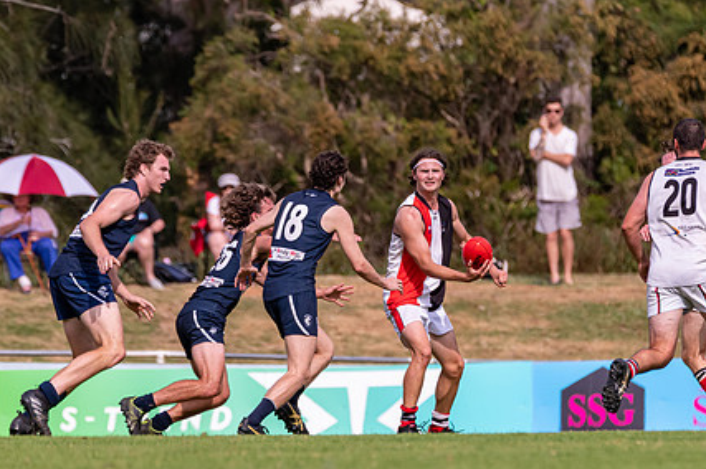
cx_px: 483
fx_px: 14814
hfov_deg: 2.7
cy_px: 292
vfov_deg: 1.8
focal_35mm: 756
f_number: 6.3
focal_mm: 420
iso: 800
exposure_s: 1/3200
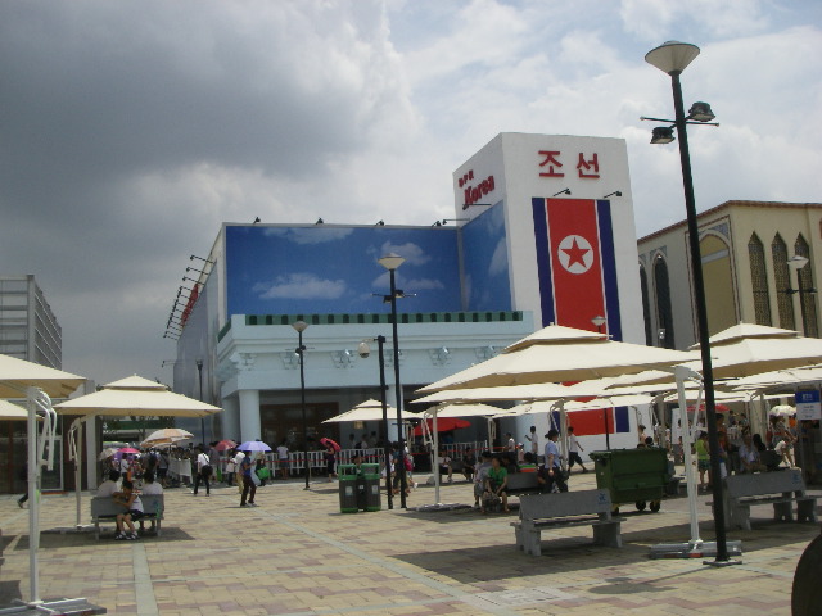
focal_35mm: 38
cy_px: 308
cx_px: 411
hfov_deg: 49.0
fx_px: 902
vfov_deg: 37.7
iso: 64
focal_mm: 6.3
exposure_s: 1/400
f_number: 6.6
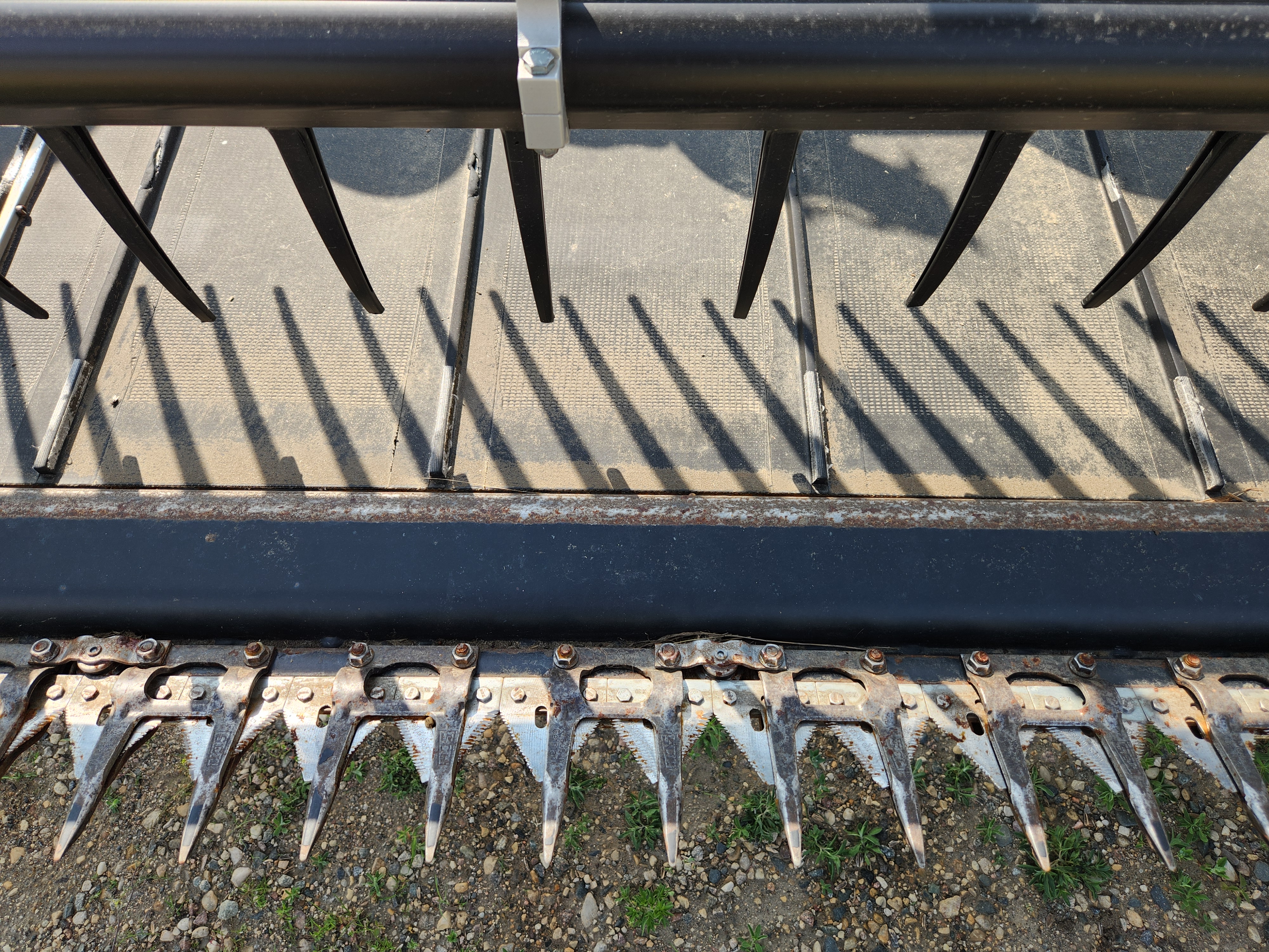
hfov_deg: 73.9
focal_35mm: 23
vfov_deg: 58.9
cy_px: 476
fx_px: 843
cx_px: 634
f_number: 1.8
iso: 20
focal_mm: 5.4
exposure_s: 1/437
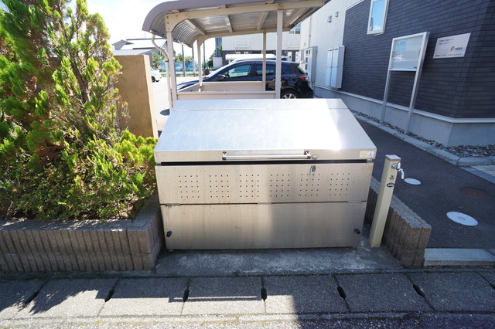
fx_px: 330
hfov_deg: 73.8
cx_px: 248
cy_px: 164
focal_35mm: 24
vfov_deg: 53.1
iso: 100
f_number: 6.3
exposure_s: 1/80
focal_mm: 16
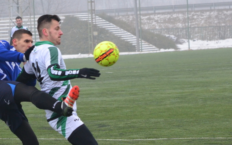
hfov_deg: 7.4
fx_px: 1789
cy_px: 93
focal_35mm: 283
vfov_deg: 4.6
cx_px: 49
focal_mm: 100
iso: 1250
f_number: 6.3
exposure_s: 1/640
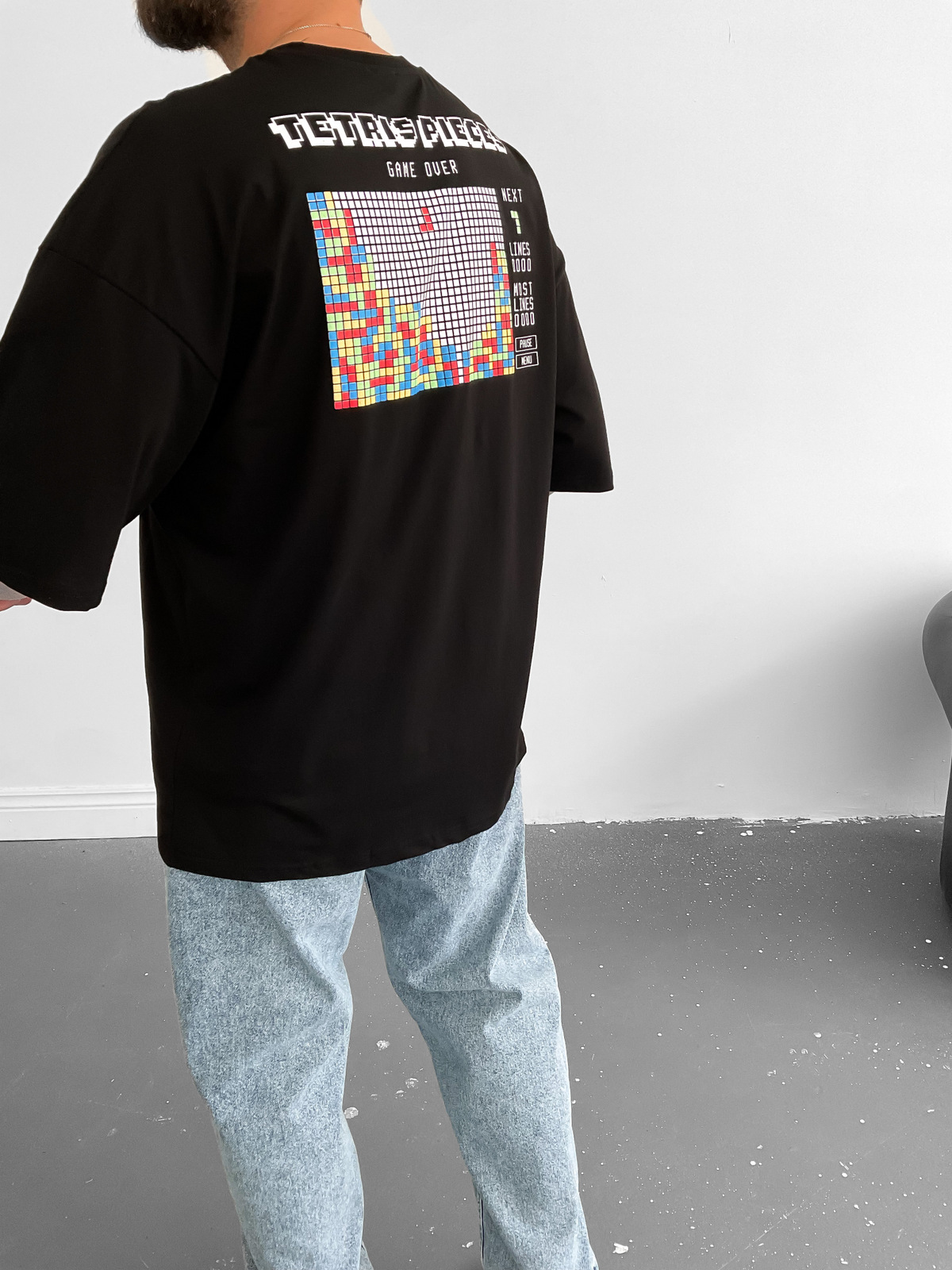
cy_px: 635
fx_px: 1063
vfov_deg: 61.7
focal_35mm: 29
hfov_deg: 48.2
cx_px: 476
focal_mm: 3
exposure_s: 1/100
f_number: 1.8
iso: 64
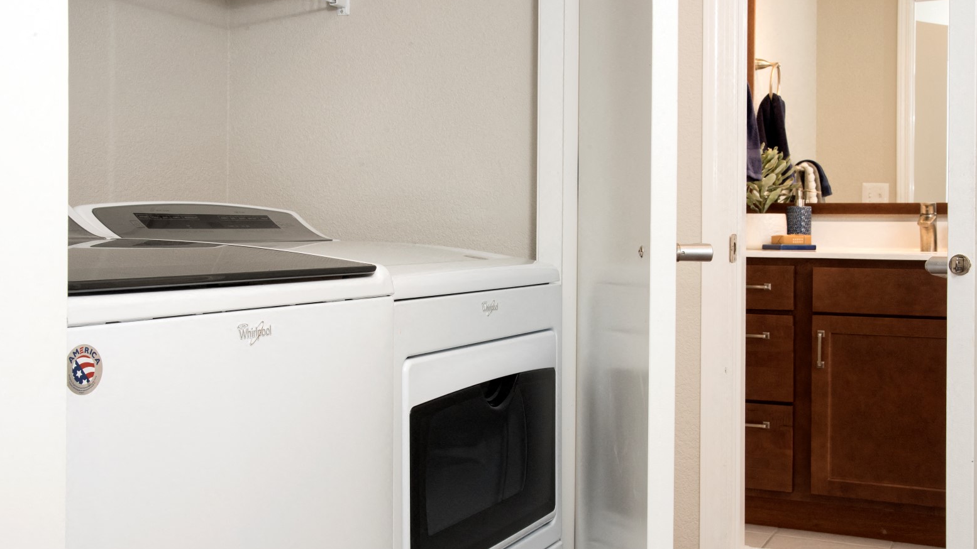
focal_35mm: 48
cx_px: 477
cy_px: 334
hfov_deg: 42.9
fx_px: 1243
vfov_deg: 24.9
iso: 640
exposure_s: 1/20
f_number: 16
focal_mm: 44
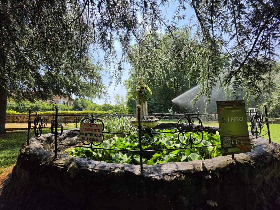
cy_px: 105
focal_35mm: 13
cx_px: 140
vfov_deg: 89.9
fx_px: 105
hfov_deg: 106.2
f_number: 1.9
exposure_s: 1/1854
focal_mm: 2.2
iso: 32
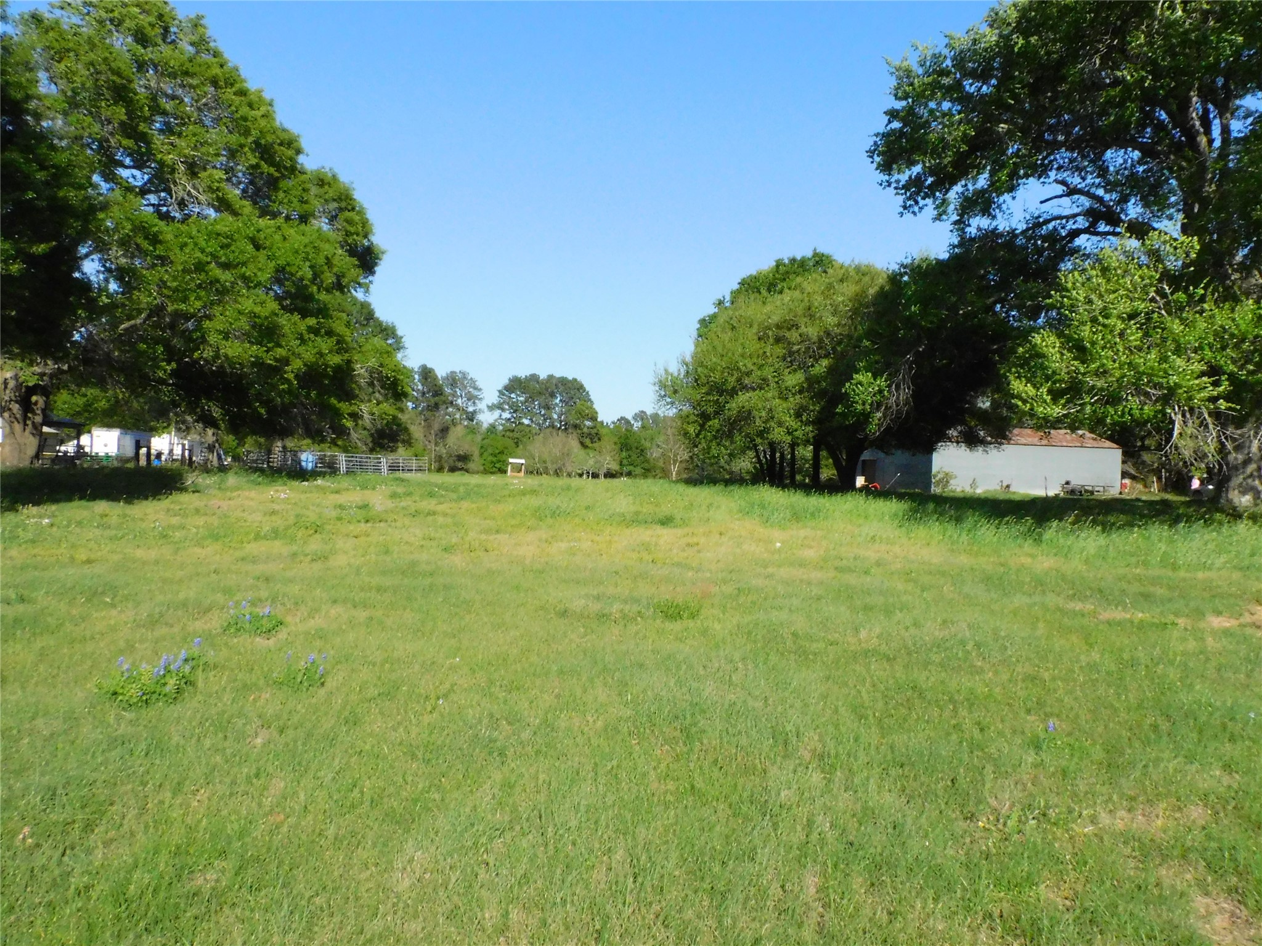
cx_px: 631
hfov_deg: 71.6
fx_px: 875
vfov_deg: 56.8
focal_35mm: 24
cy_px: 473
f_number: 7.6
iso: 800
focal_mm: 4.3
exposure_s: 1/1600
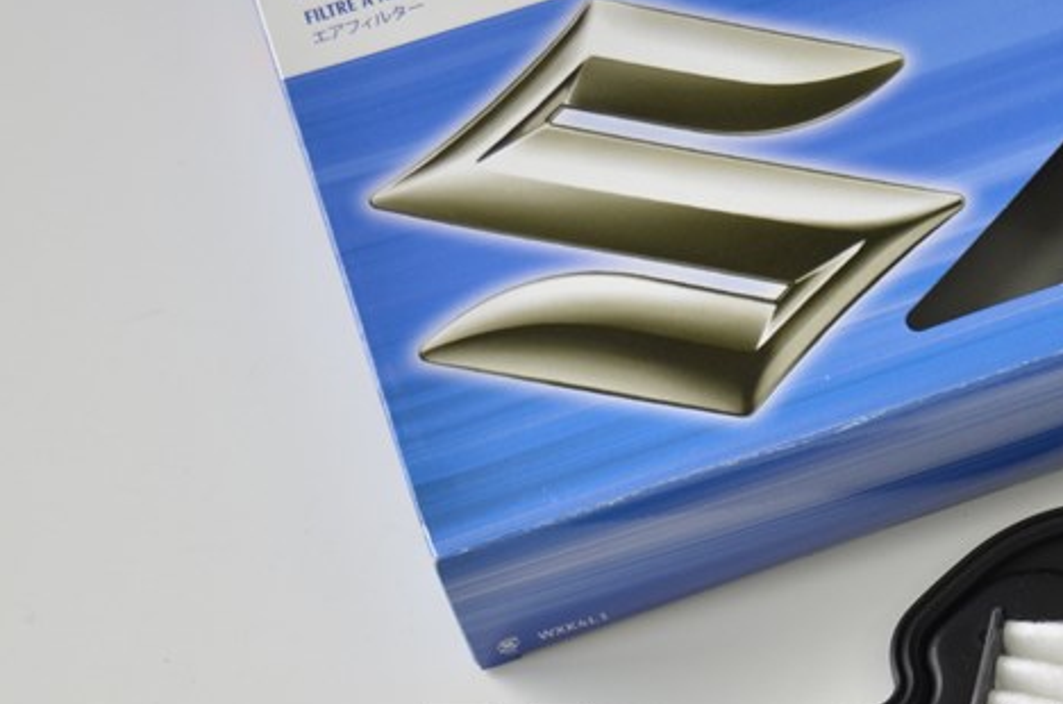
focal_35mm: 116
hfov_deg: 17.0
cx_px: 1227
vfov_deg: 11.6
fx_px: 3418
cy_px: 808
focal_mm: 32
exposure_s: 1/100
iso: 250
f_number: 5
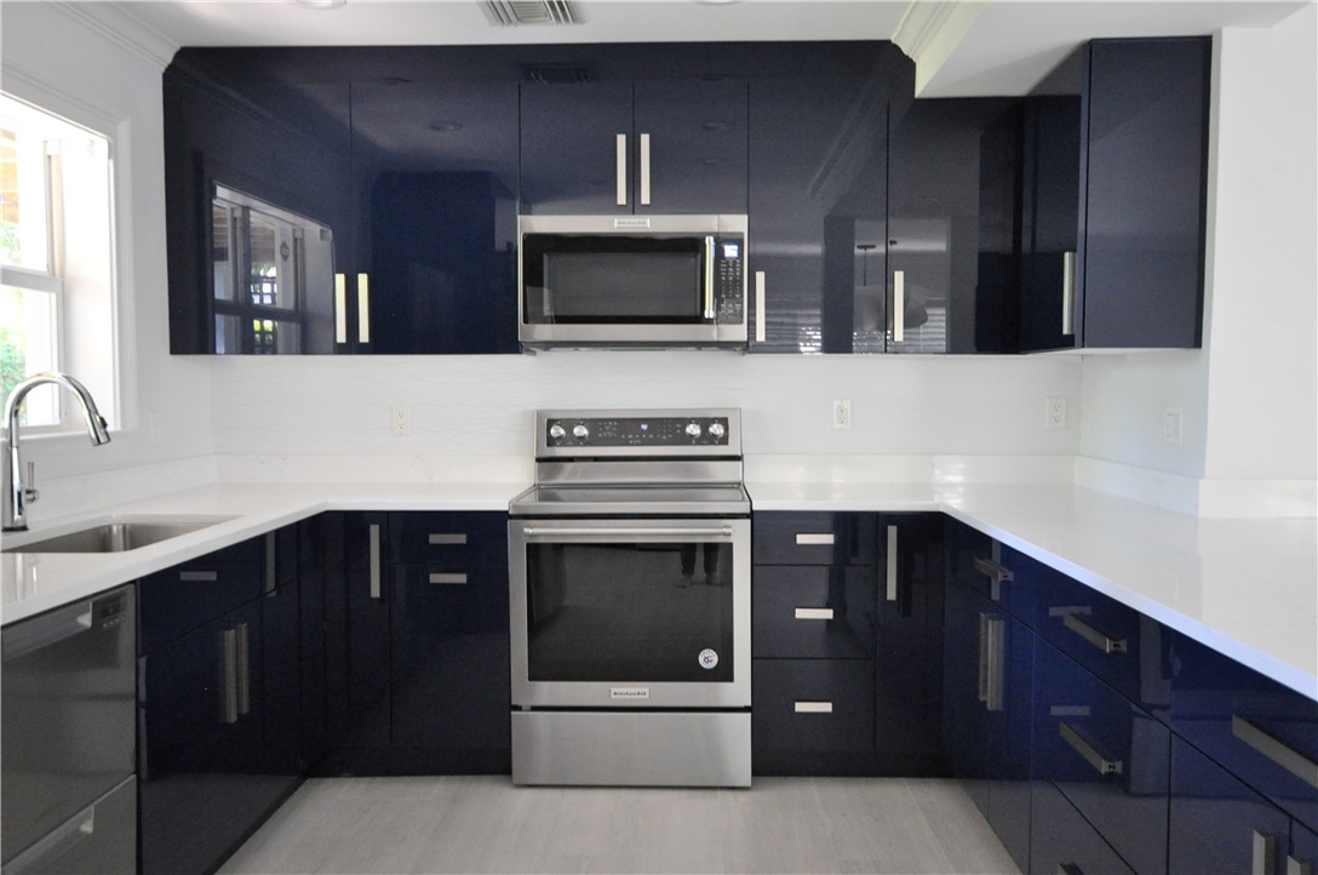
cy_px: 438
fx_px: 1097
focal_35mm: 30
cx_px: 659
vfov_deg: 43.5
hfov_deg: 62.0
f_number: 3.5
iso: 1600
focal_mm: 20
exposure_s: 1/20
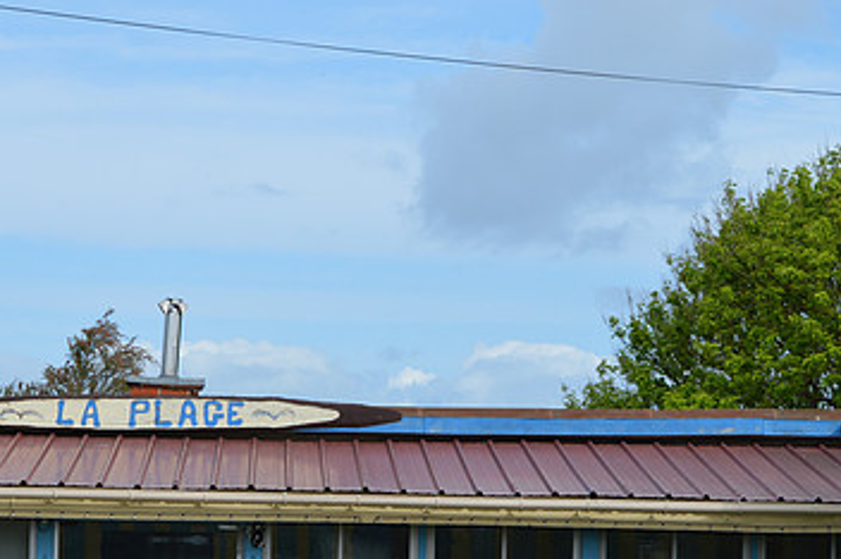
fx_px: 3170
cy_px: 413
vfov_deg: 10.1
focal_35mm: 136
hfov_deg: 15.1
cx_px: 311
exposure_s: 1/250
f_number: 8
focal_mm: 55
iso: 100
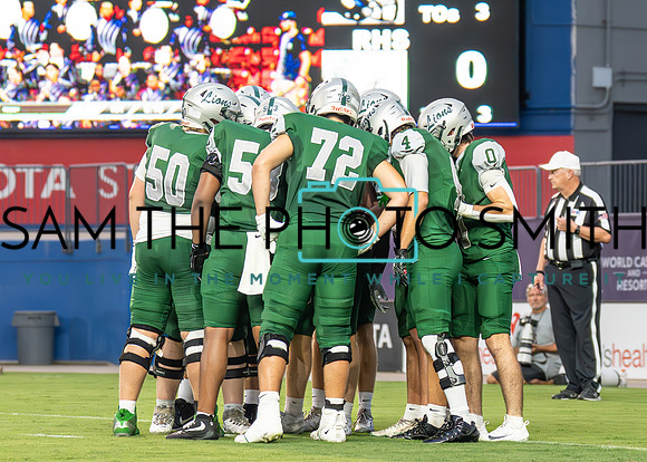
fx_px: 4469
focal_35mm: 243
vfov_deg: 5.9
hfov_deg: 8.3
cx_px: 374
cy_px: 198
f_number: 2.8
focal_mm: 94
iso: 2000
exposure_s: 1/1600
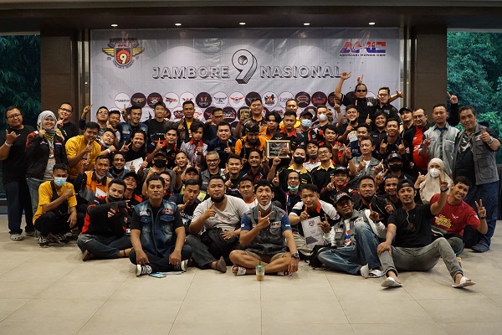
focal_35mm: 42
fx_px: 586
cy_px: 168
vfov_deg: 31.9
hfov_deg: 46.4
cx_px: 251
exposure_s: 1/80
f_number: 3.5
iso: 3200
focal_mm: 28
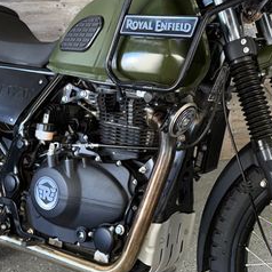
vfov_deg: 30.0
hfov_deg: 29.9
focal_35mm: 57
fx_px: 507
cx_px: 176
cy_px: 123
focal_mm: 6.76
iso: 80
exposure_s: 1/24
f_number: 1.78
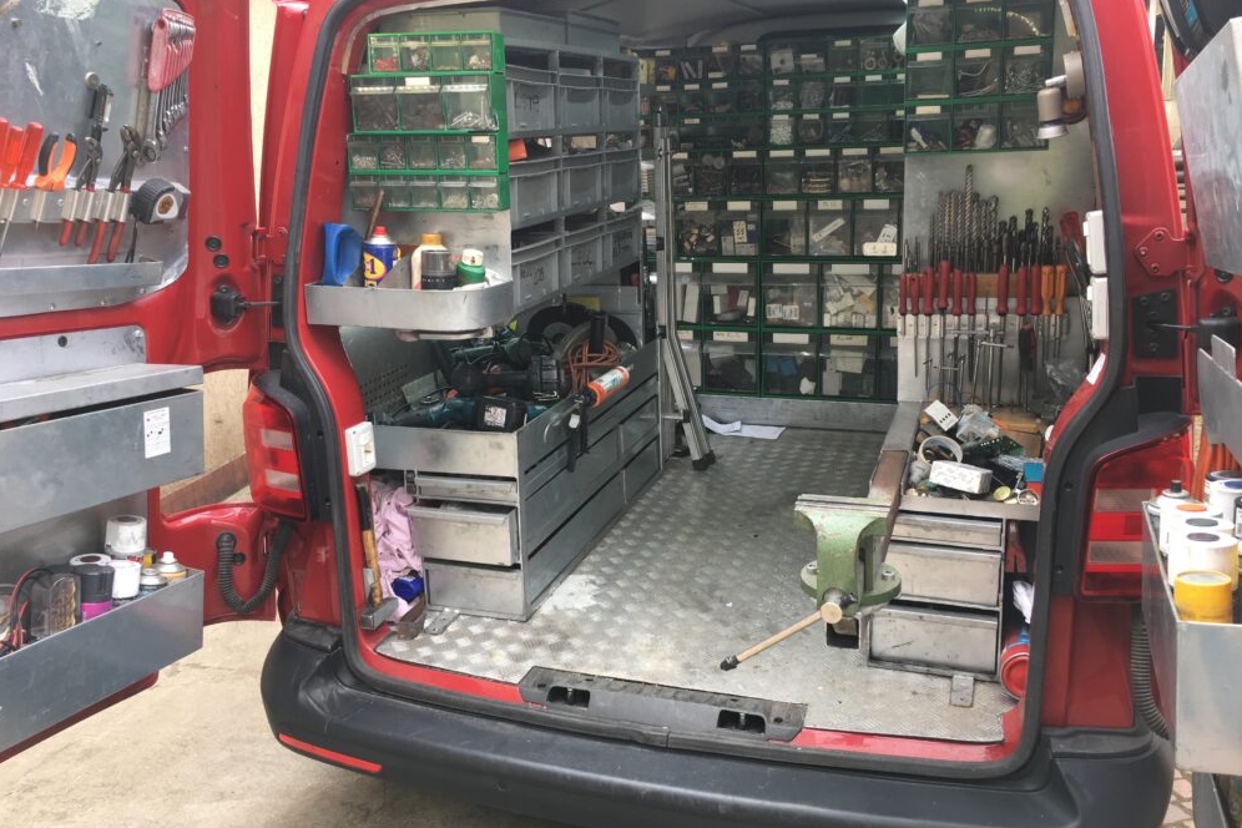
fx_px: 1069
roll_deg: +3.2
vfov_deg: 42.3
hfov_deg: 60.3
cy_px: 403
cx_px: 632
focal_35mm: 31
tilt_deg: -13.5
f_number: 2.2
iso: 40
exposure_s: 1/100
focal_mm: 4.15
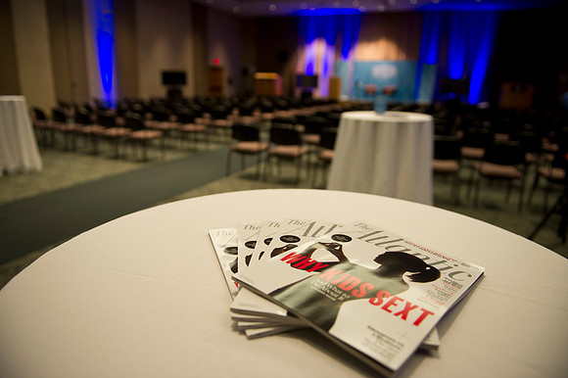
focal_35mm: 24
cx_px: 284
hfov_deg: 73.8
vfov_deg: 53.1
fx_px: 378
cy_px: 189
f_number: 2.8
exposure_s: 1/100
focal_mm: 24
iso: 1600
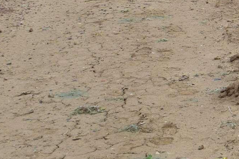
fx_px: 916
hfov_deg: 13.6
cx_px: 399
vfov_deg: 9.5
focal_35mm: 138
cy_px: -123
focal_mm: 20
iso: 320
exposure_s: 1/500
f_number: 11
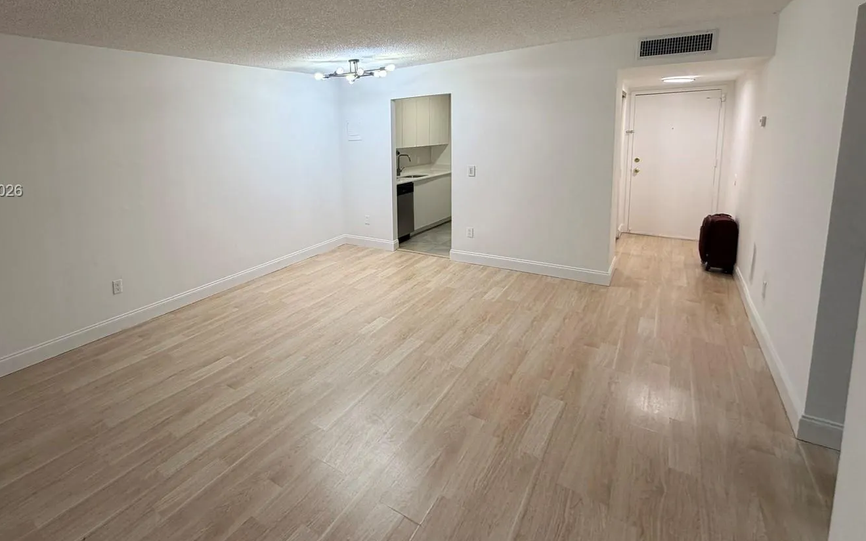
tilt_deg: -7.3
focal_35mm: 18
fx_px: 425
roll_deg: +2.2
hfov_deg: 89.8
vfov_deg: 63.7
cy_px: 192
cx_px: 343
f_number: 2.2
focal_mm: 2.22
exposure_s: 1/120
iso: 125
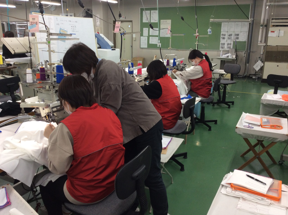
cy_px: 108
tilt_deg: -17.6
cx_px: 144
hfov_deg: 56.9
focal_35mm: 32
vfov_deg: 44.1
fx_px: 266
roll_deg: +0.0
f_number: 2.4
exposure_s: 1/30
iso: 32
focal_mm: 3.3
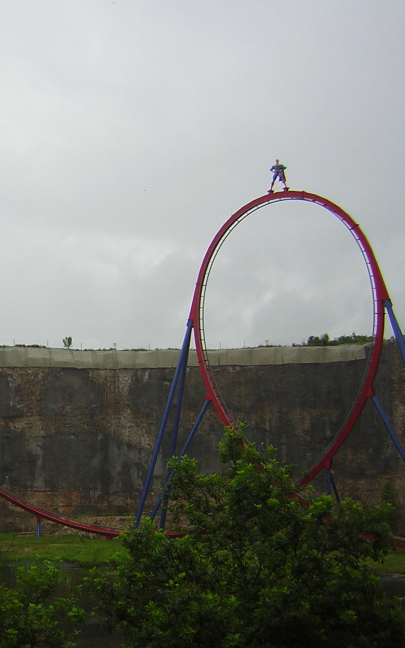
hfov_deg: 25.0
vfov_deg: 39.6
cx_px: 101
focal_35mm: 51
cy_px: 324
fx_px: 901
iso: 50
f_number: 2.6
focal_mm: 4.7
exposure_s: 1/52.6
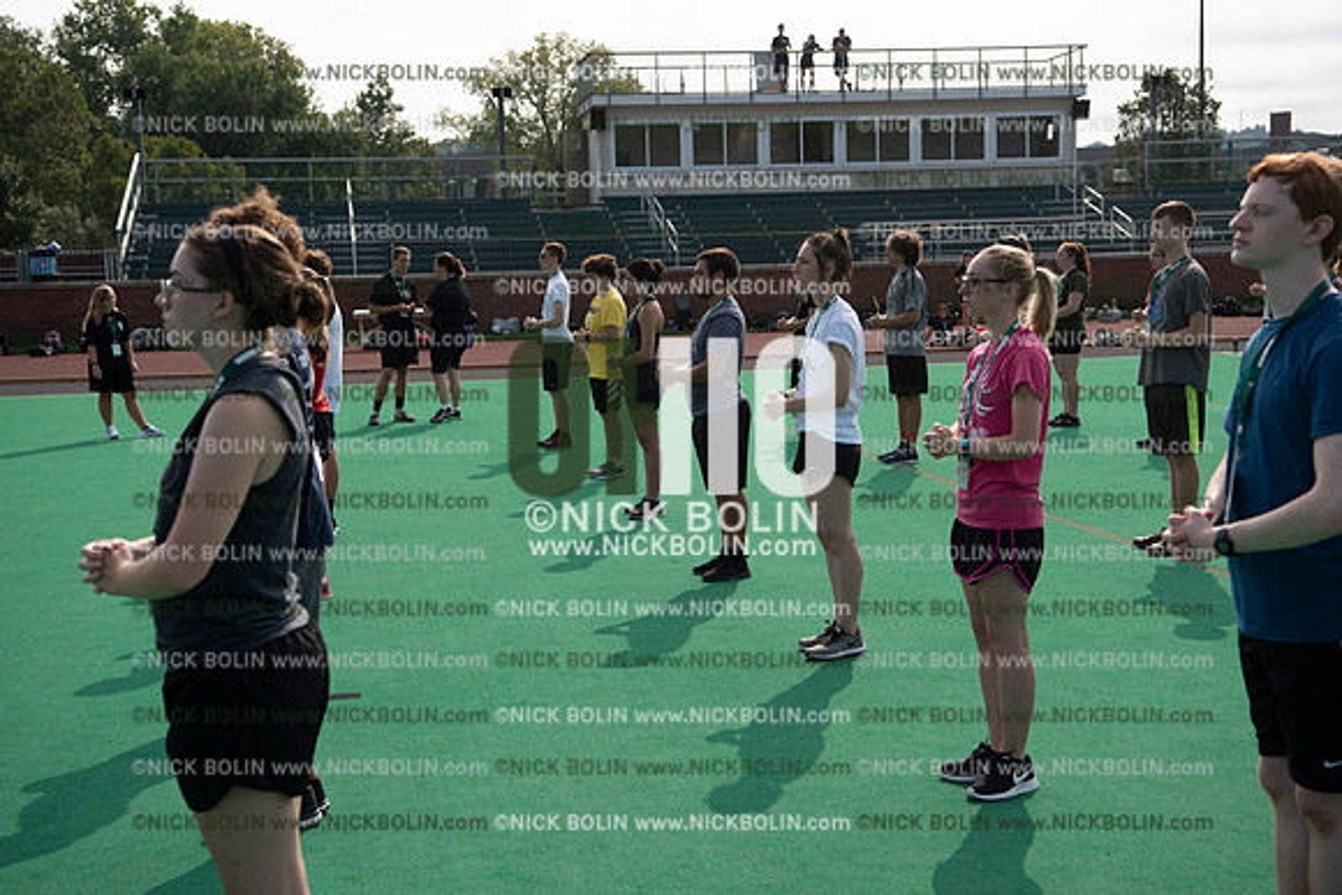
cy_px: 448
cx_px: 671
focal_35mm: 52
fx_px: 1939
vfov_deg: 26.0
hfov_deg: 38.2
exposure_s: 1/640
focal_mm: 52
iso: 125
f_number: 5.6
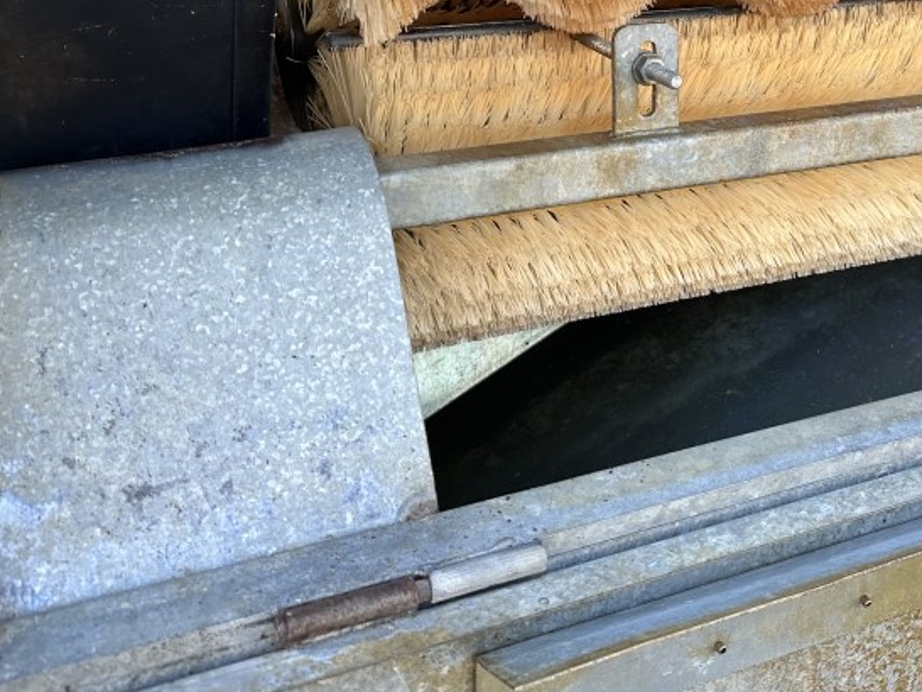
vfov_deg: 30.6
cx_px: 660
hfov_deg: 41.2
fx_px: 1199
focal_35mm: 45
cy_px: 51
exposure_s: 1/173
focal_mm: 6.86
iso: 64
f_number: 1.78
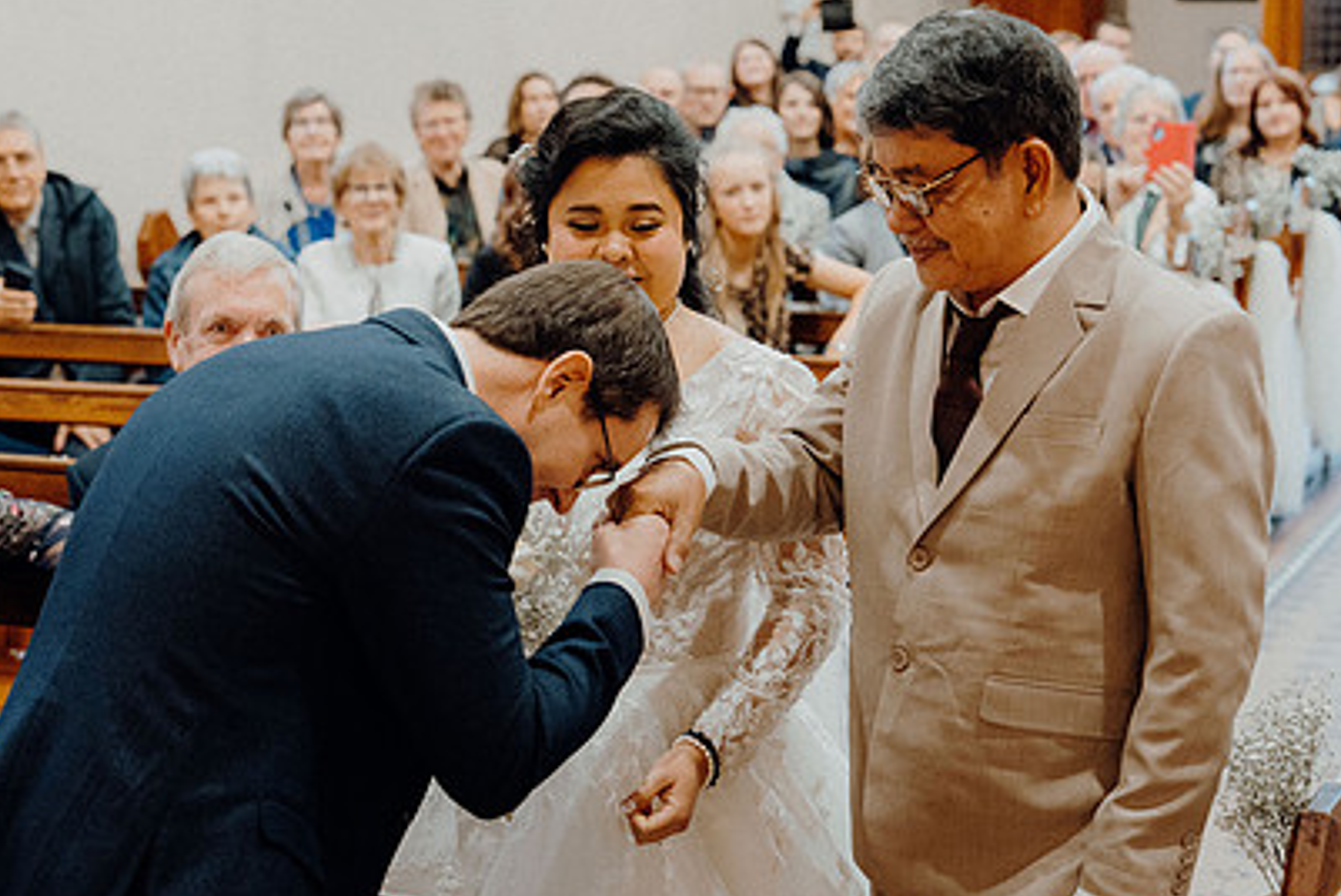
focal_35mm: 81
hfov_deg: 25.0
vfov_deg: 16.9
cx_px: 629
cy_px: 513
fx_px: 3019
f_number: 3.5
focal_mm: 56
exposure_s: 1/160
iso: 4000
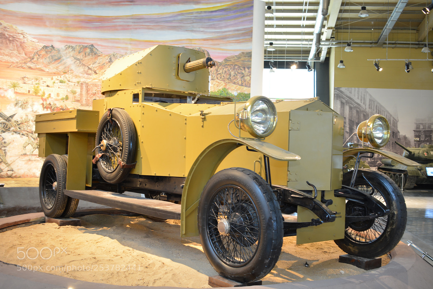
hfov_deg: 49.6
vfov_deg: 34.2
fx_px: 469
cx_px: 216
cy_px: 144
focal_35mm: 39
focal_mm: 26
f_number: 4
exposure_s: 1/10
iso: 400
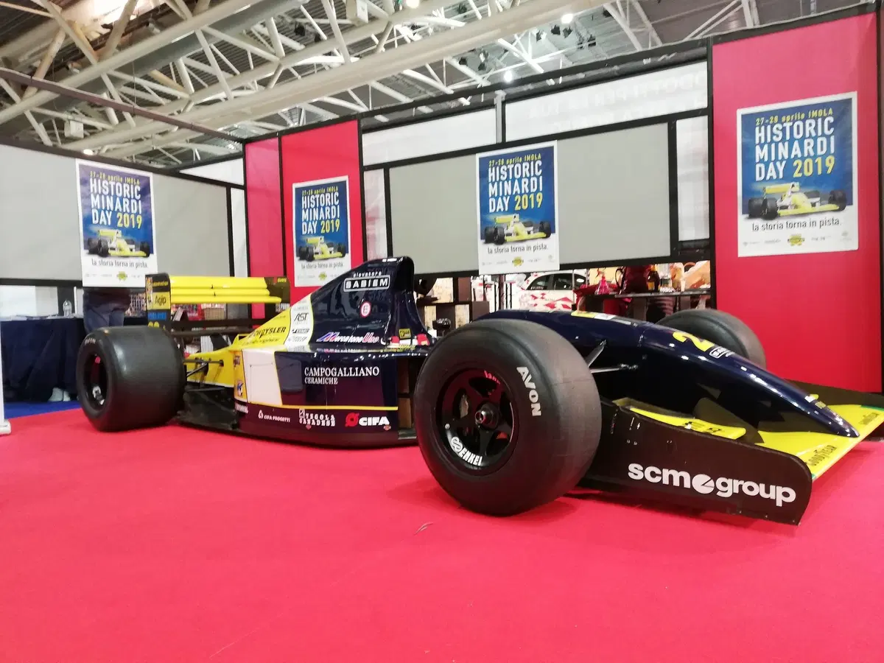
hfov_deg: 67.3
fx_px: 664
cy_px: 332
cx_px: 442
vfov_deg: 53.1
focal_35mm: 26
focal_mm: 3.81
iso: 400
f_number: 2.2
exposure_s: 1/25
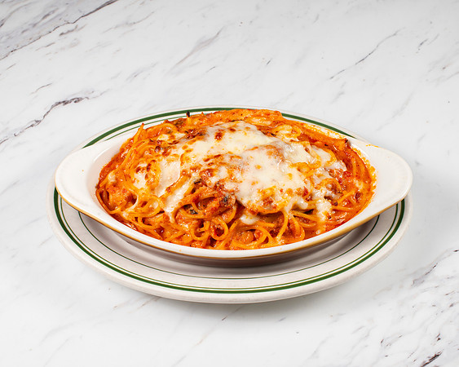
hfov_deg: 31.1
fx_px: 825
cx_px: 231
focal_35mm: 61
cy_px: 184
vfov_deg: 25.1
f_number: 11
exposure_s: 1/250
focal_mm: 50
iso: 200
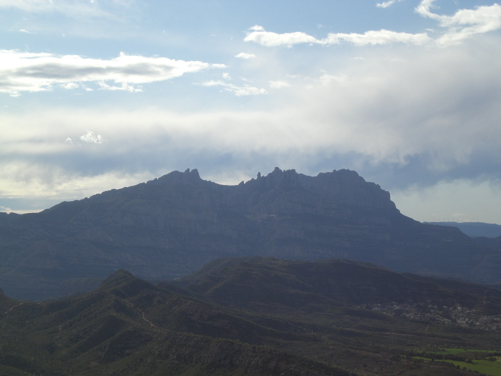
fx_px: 1085
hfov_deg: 26.0
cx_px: 250
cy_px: 188
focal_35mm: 75
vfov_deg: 19.6
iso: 50
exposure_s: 1/640
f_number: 6.4
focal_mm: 12.47
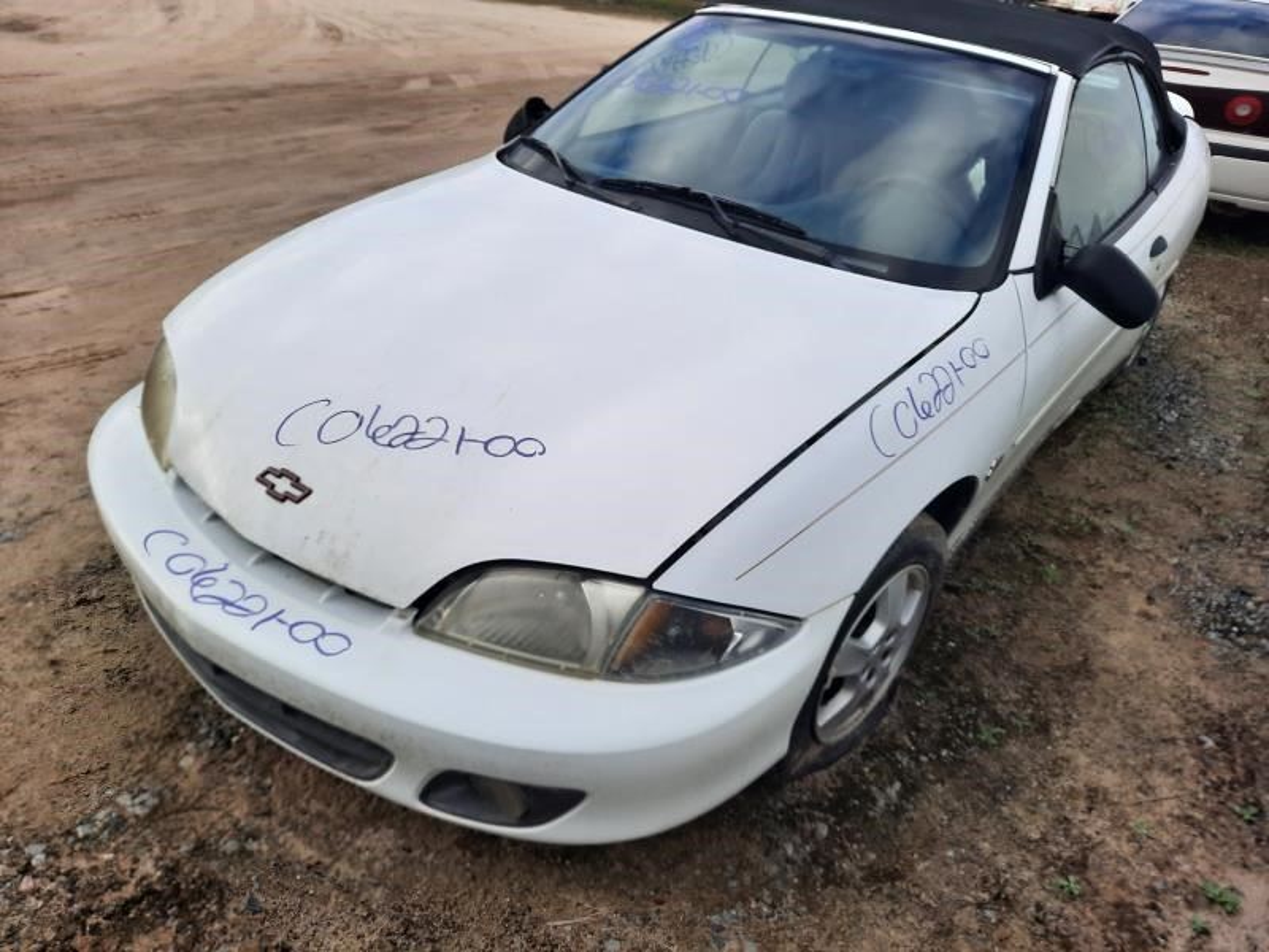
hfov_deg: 69.4
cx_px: 634
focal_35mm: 25
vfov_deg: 54.9
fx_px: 916
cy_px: 476
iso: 32
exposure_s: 1/492
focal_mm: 4.6
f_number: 2
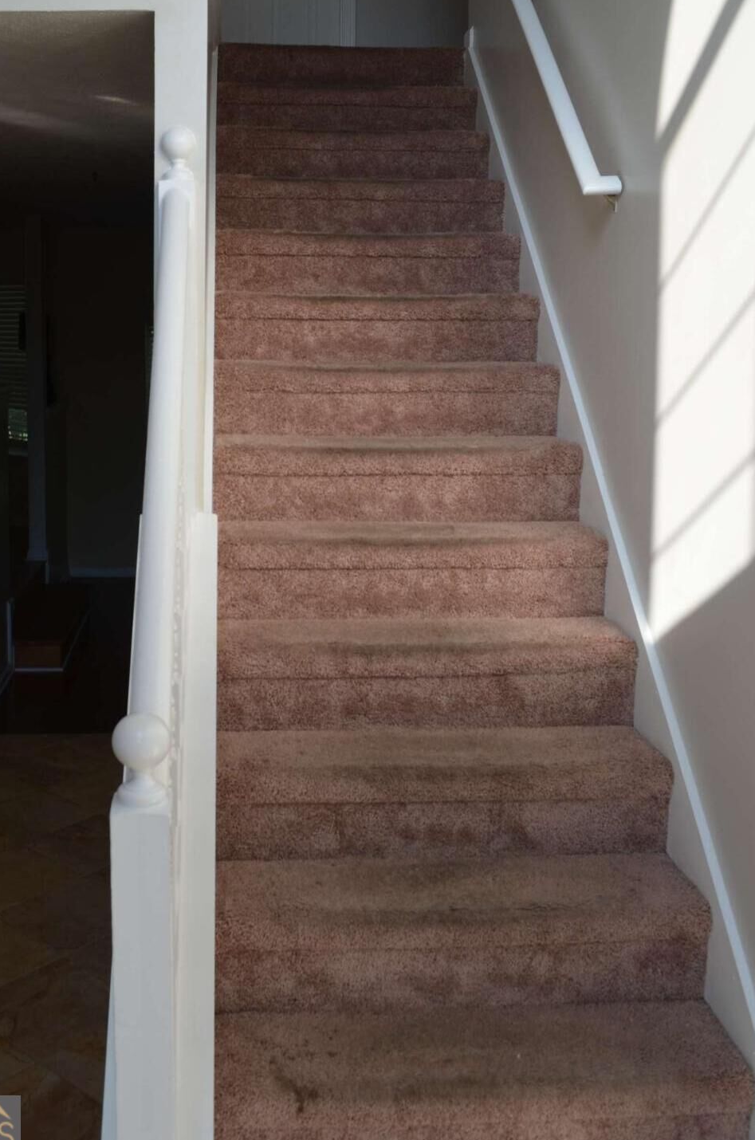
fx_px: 1201
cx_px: 283
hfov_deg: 34.7
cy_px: 445
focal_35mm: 38
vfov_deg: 50.4
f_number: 6.3
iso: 200
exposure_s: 1/160
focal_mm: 20
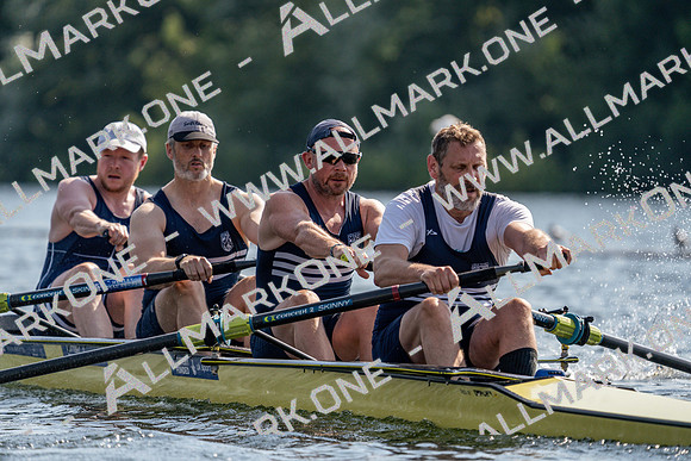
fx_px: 8255
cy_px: 230
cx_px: 346
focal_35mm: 430
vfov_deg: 3.2
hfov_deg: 4.8
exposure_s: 1/1600
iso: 250
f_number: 6.3
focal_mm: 430
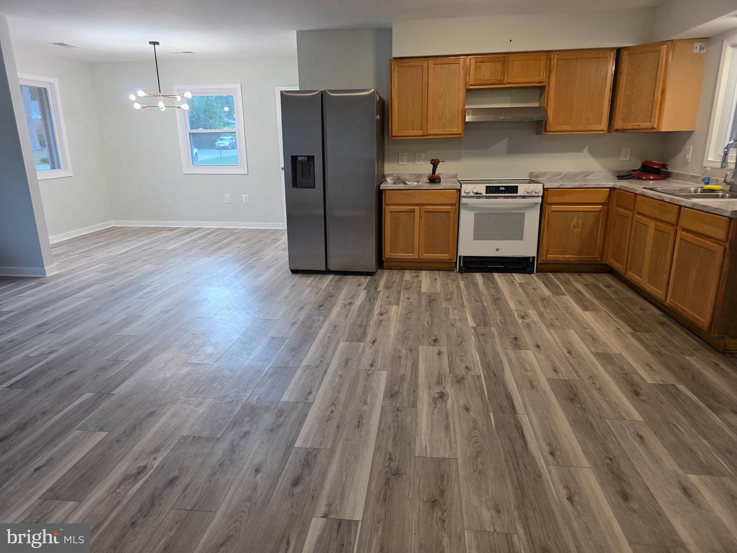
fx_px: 490
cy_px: 276
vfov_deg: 58.9
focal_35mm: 23
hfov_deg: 73.9
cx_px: 368
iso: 250
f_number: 1.7
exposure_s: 1/120
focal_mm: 6.3
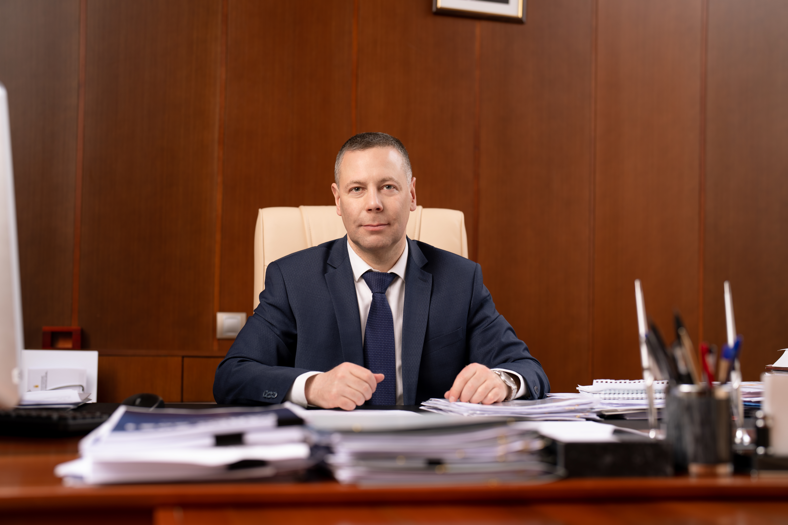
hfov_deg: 39.6
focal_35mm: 50
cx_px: 394
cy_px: 262
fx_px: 1094
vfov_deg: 27.0
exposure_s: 1/200
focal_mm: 50
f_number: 2.5
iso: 100
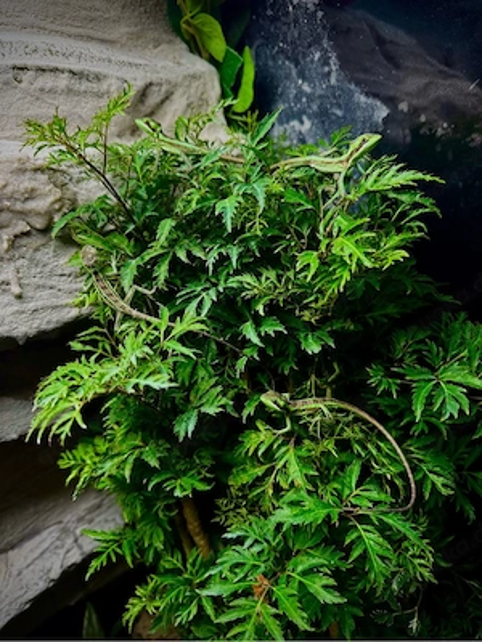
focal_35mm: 24
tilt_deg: -18.0
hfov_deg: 56.8
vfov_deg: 71.6
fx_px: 446
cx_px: 241
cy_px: 321
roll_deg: +2.7
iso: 80
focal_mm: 6.76
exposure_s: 1/412
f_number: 1.78
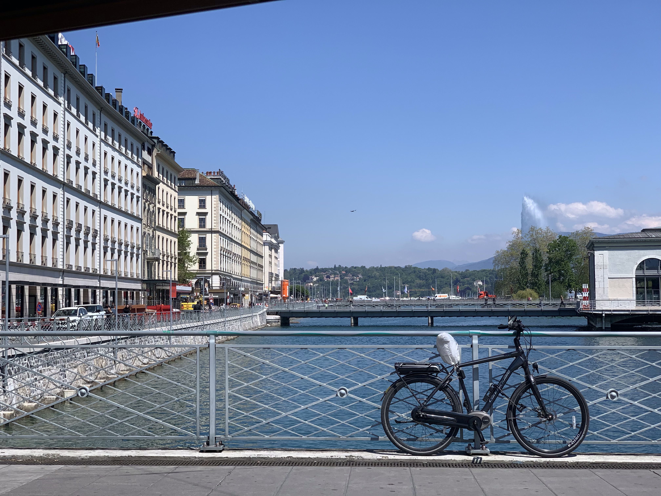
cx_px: 330
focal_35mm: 52
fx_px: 993
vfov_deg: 28.0
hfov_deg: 36.8
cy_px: 248
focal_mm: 6
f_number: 2.4
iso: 16
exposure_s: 1/1370
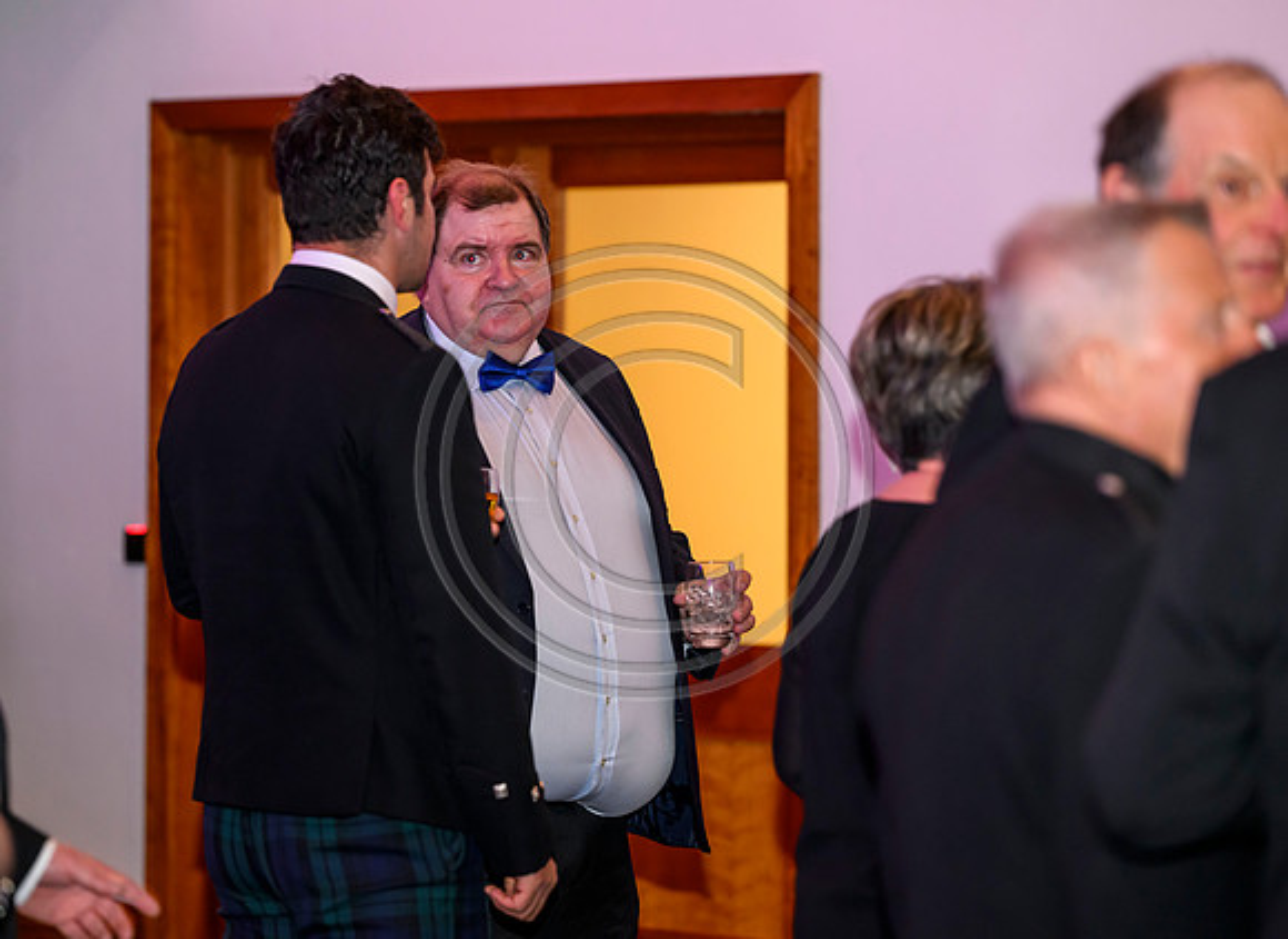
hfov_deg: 14.4
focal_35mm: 138
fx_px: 5098
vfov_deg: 10.5
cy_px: 449
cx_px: 554
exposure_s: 1/160
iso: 2500
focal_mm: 125
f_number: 3.2
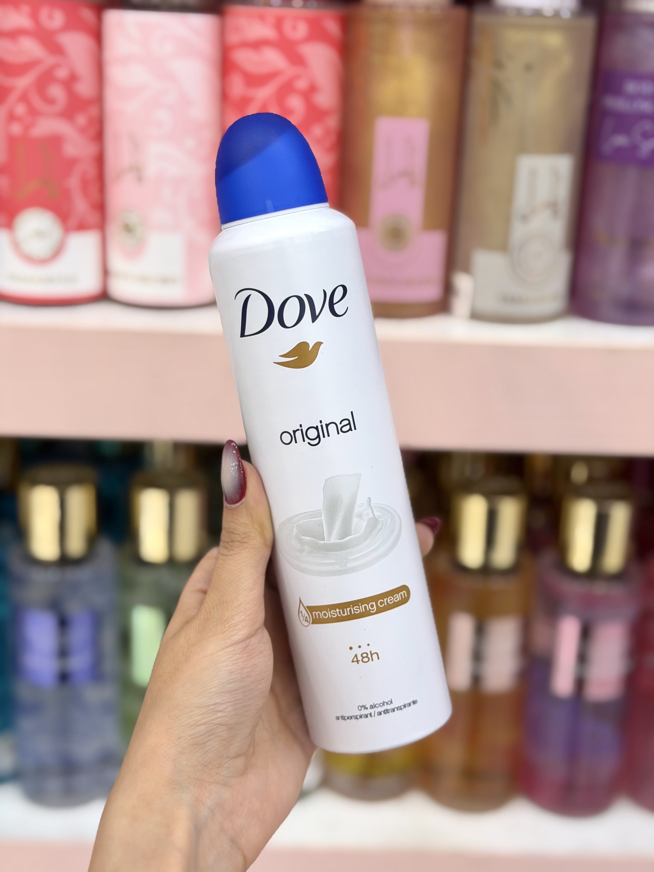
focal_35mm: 48
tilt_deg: -18.9
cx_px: 327
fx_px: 1209
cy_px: 436
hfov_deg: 30.3
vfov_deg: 39.7
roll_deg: -2.8
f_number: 1.78
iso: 50
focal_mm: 6.76
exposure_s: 1/129
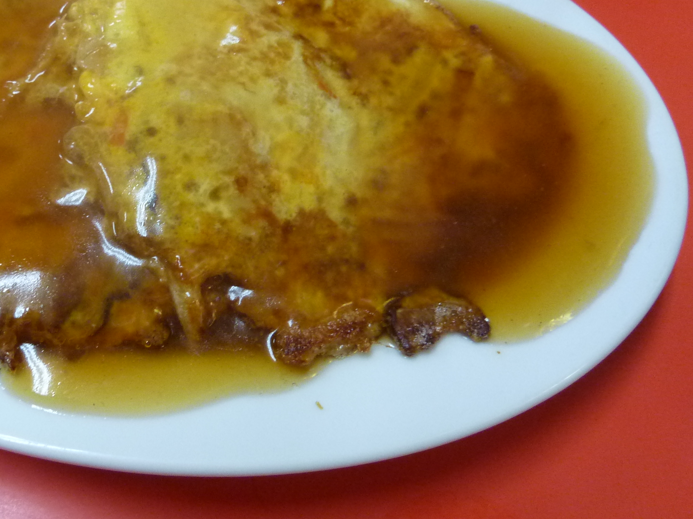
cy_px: 192
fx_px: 741
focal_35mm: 37
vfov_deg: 38.4
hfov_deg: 48.8
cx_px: 203
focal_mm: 4.1
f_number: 3.3
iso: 320
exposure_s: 1/30
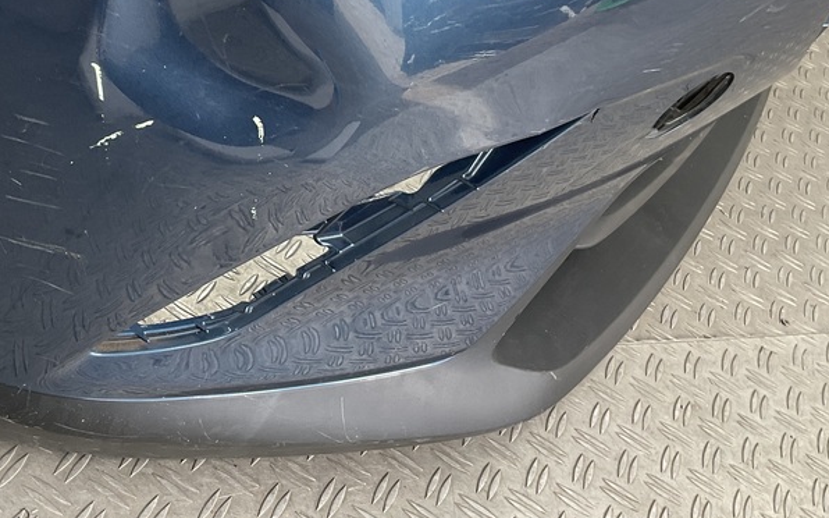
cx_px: 289
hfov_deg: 38.5
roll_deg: -23.3
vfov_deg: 24.2
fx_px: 1174
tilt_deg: -33.5
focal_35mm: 52
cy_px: 63
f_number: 1.8
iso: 32
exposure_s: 1/120
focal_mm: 3
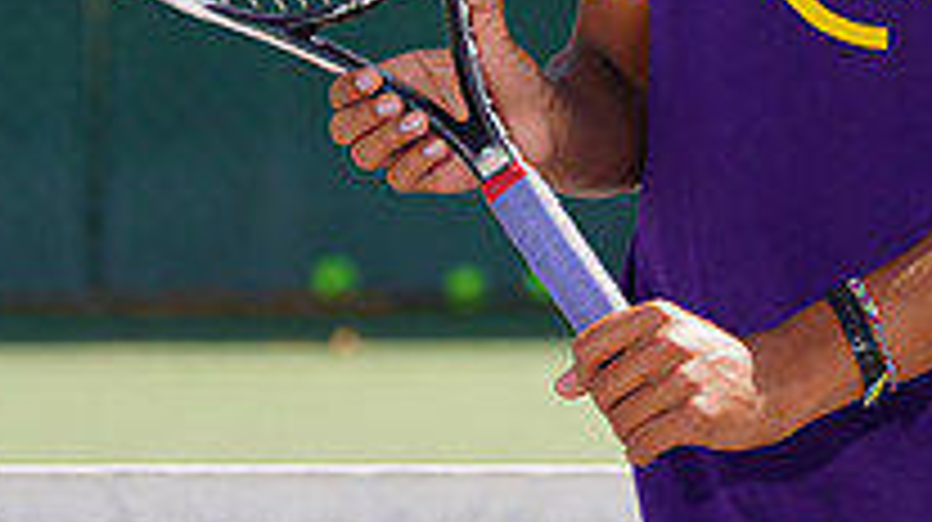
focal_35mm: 659
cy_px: -236
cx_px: 734
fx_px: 16271
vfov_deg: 1.8
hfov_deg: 3.3
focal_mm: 224
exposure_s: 1/250
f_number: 8
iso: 100
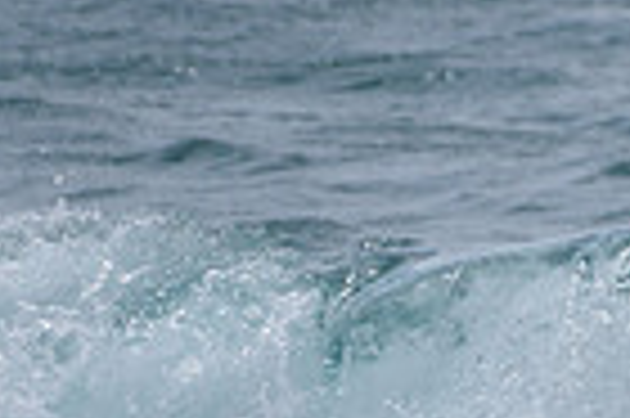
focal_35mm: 2536
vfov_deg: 0.5
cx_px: 705
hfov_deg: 0.8
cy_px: 420
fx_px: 44328
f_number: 5.6
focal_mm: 500
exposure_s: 1/1600
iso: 64
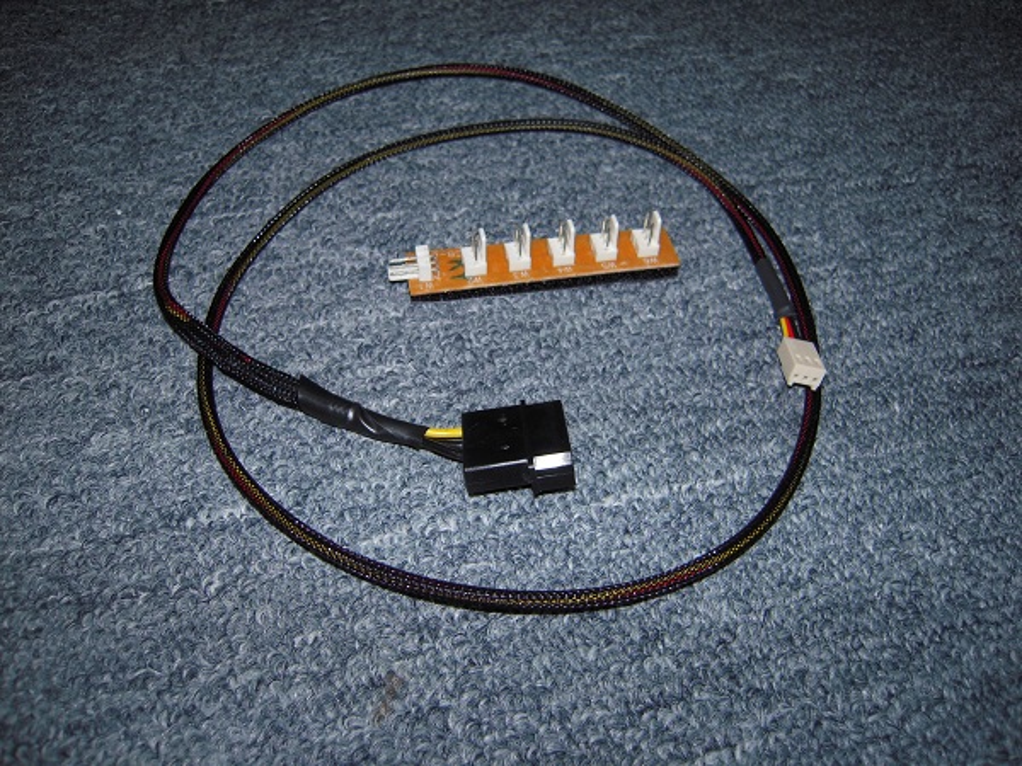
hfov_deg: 63.4
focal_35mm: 28
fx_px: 827
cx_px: 511
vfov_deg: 49.7
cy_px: 383
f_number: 2.7
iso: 100
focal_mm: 5
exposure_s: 1/25
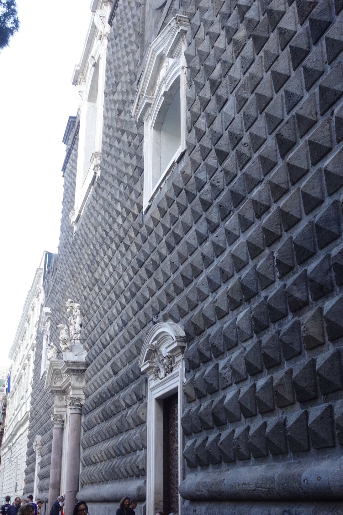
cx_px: 172
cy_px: 258
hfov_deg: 31.2
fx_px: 614
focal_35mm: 43
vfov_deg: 45.4
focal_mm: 15.94
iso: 125
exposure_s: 1/80
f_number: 3.2
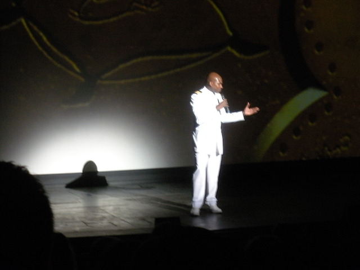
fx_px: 1040
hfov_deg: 19.6
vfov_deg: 14.8
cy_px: 135
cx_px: 180
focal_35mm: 100
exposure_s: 1/11.4
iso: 400
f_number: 5
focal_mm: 17.4
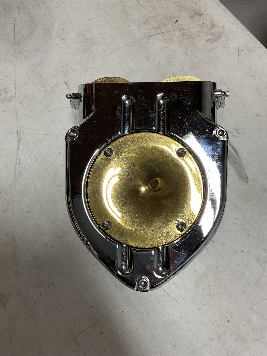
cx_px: 134
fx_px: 298
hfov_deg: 48.2
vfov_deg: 61.7
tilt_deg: -69.5
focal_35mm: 29
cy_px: 178
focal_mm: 3
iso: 50
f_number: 1.8
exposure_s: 1/60
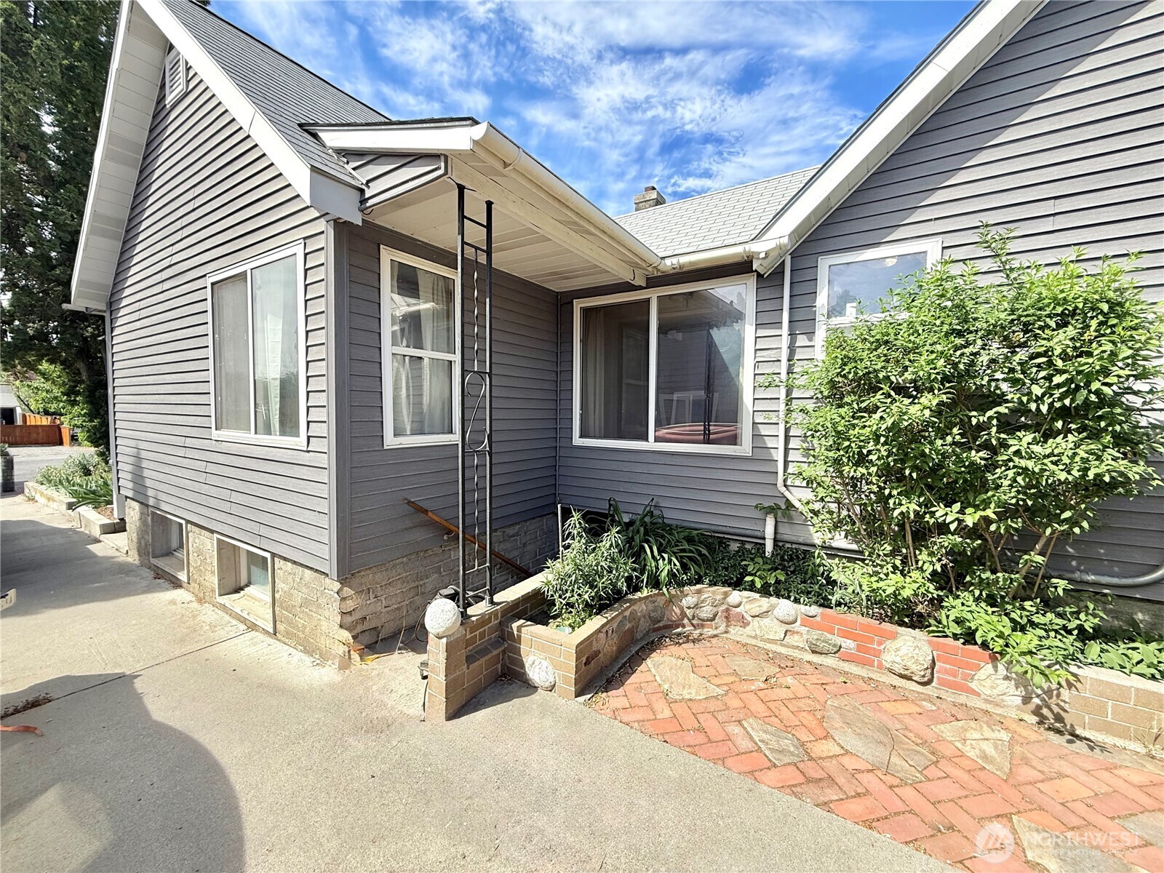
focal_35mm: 14
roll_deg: -0.2
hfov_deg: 102.1
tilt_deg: -2.4
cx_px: 582
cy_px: 436
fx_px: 471
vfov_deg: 85.7
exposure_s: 1/619
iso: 64
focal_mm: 2.22
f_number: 2.2
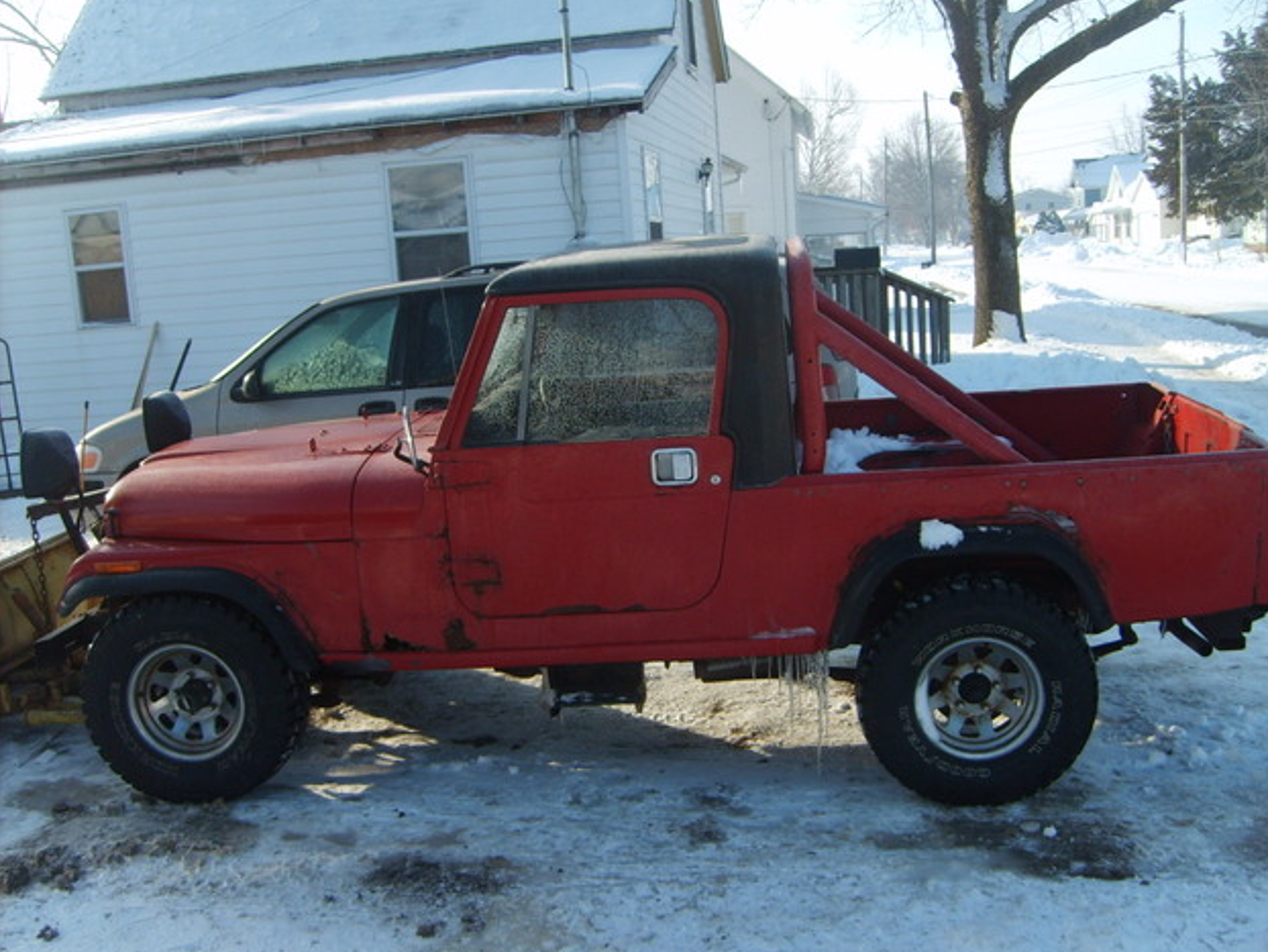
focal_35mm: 36
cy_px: 477
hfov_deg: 51.3
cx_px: 650
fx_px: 1319
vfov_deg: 39.7
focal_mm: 5.8
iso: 50
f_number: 2.8
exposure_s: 1/750
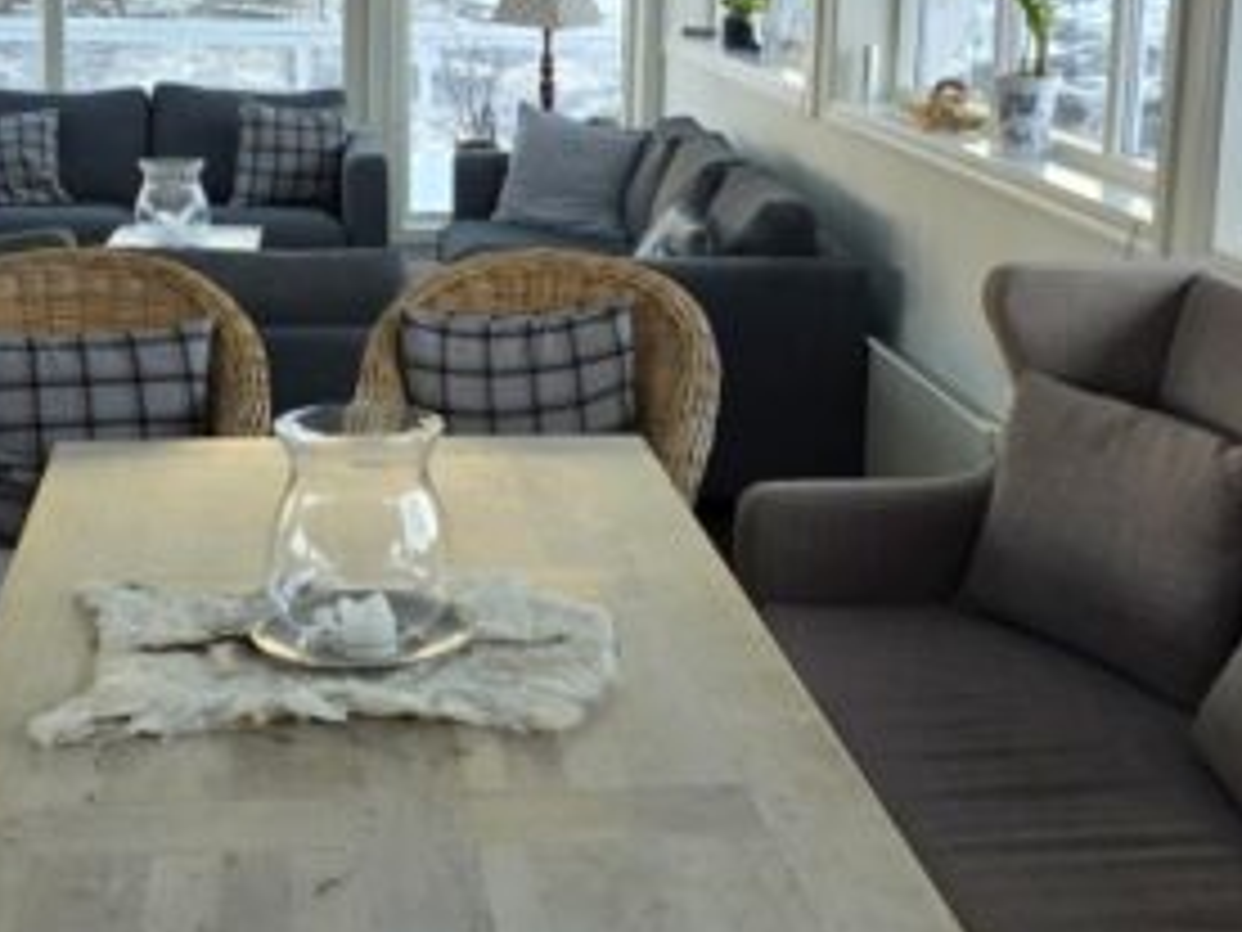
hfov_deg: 30.2
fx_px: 2296
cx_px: 526
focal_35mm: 64
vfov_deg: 22.8
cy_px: 297
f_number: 1.7
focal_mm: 6.3
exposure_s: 1/180
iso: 40
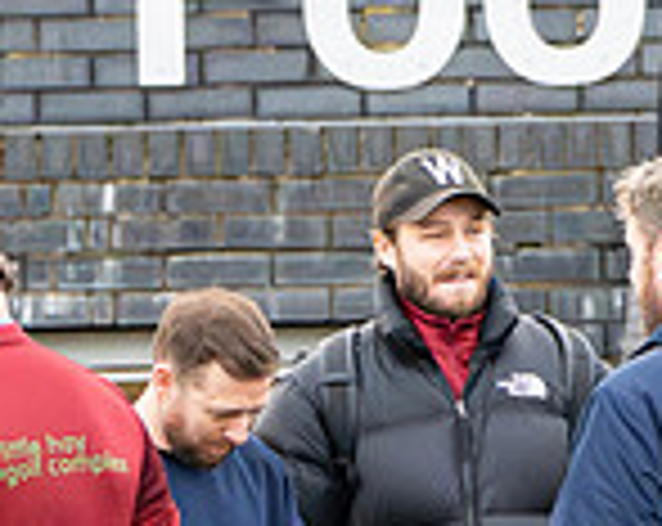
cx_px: 33
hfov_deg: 1.0
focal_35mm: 1913
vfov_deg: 0.8
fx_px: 37406
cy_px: 503
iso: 8000
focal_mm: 290
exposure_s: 1/2500
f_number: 6
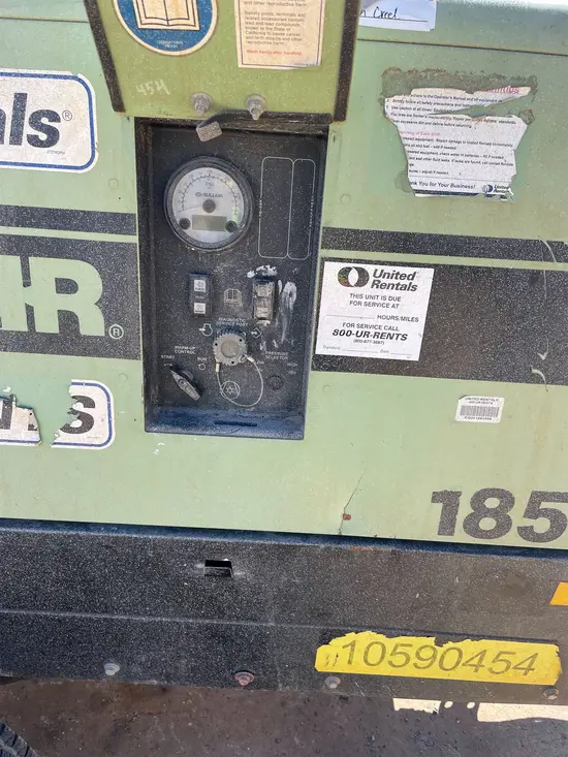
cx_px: 284
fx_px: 569
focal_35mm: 26
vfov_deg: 67.3
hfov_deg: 53.1
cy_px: 378
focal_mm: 4.2
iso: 50
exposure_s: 1/1350
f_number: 1.6
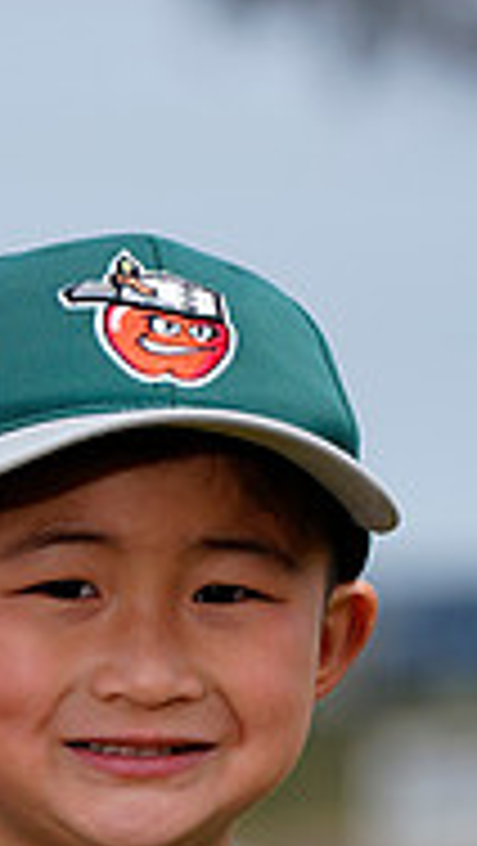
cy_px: 1206
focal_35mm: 482
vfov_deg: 4.5
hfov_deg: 2.5
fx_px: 10819
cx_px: 209
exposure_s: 1/320
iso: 50
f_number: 4.5
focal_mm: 149
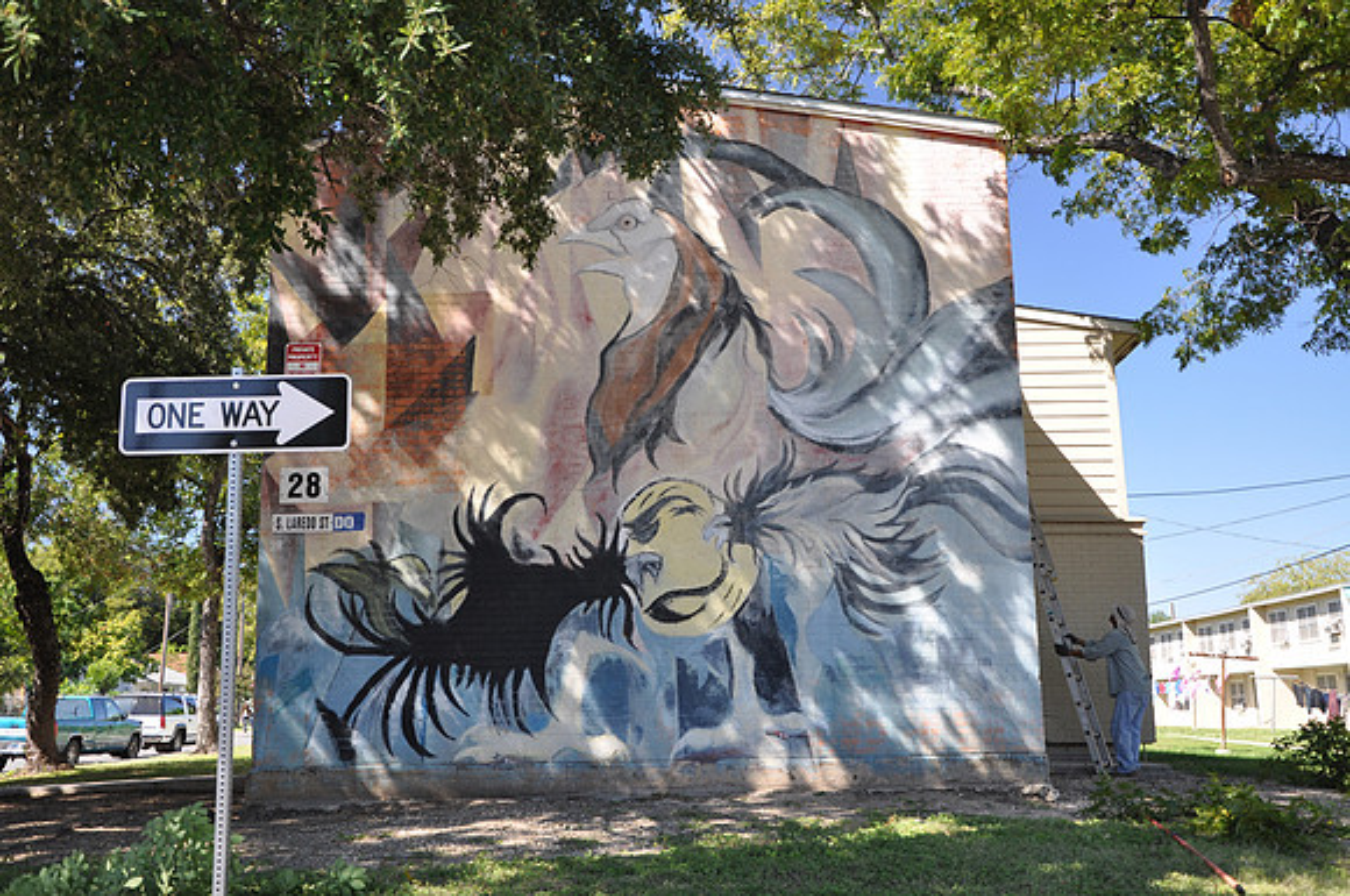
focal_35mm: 36
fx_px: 1348
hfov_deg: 53.2
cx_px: 675
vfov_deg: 36.8
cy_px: 448
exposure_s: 1/125
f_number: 5.6
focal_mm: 24
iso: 320
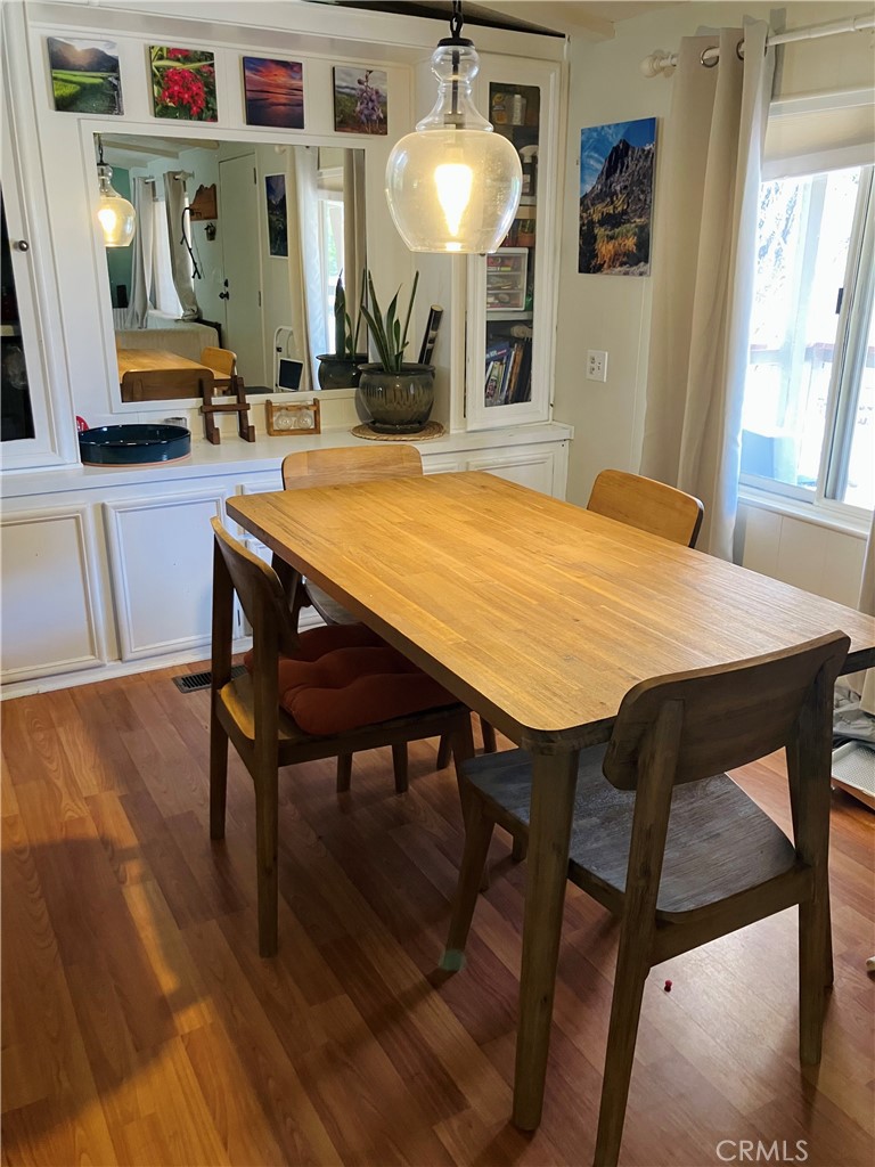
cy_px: 584
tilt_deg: -18.4
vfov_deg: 63.4
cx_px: 438
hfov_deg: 49.7
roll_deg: -0.9
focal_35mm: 28
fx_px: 944
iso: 250
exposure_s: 1/60
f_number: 1.8
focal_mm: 3.99
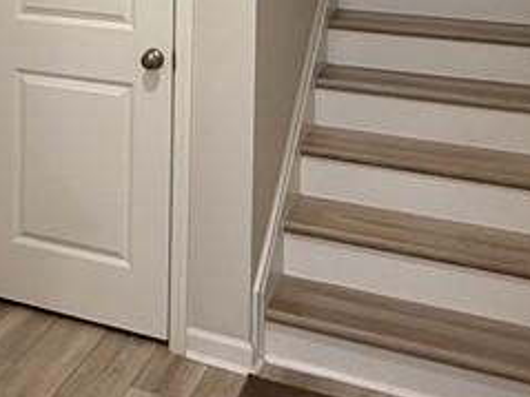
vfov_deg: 22.3
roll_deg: -0.6
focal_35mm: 60
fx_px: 918
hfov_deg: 30.9
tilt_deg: -2.1
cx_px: 62
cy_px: -95
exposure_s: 1/120
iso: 400
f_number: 2.2
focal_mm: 2.22
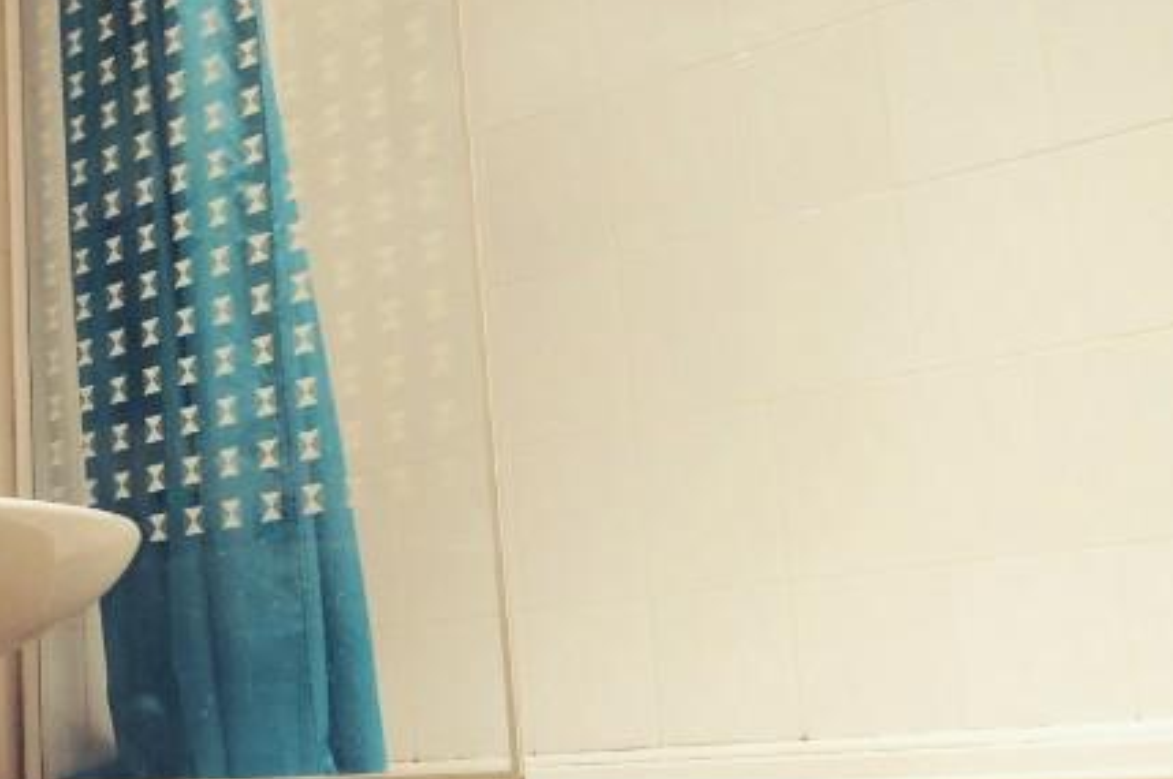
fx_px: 1399
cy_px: 519
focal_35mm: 43
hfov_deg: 44.4
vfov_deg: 30.9
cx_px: 339
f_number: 2.8
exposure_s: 1/250
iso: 4000
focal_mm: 12
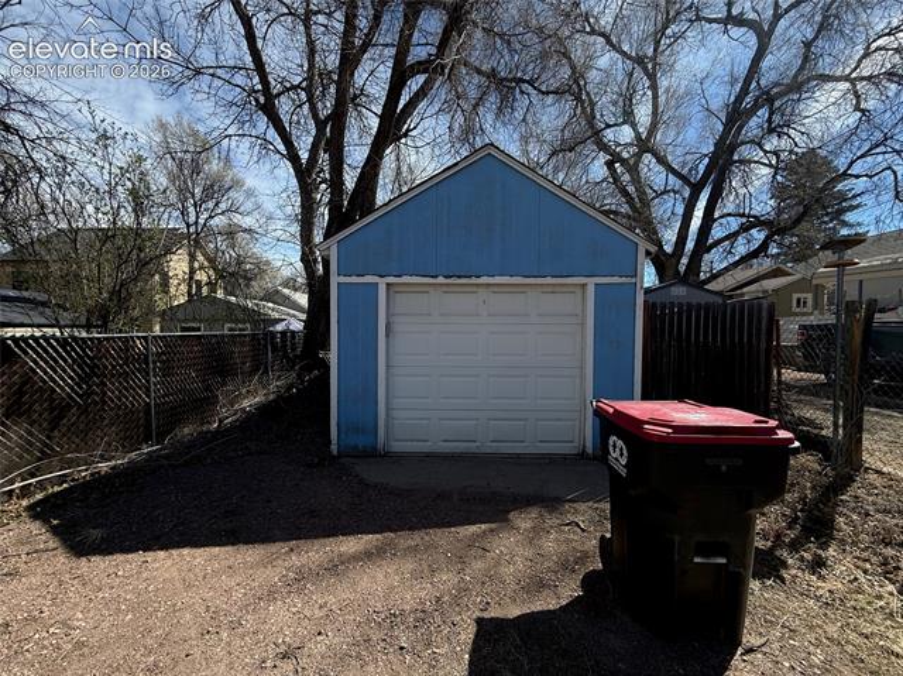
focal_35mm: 14
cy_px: 338
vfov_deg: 85.6
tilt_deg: -1.5
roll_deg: -0.8
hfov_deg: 102.1
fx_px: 365
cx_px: 452
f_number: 2.2
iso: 50
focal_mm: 2.22
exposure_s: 1/1745
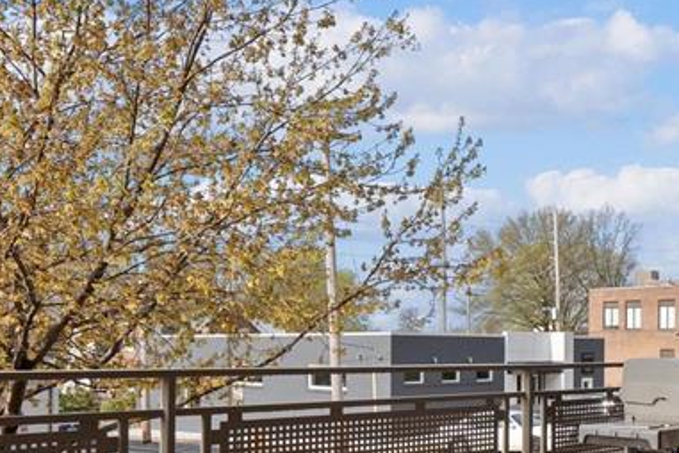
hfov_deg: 40.9
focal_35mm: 43
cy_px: 367
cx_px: 643
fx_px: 811
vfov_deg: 30.4
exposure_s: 1/400
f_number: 7.1
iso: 400
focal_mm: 8
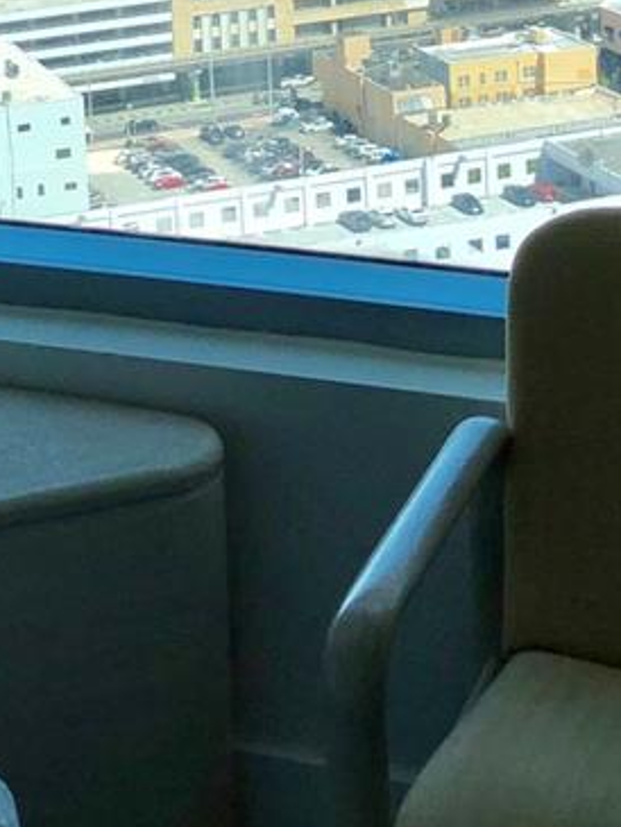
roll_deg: +1.8
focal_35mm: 92
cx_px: 231
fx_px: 2199
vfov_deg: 20.0
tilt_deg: -6.6
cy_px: -170
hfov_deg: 16.1
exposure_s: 1/1245
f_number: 1.8
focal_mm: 4
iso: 20
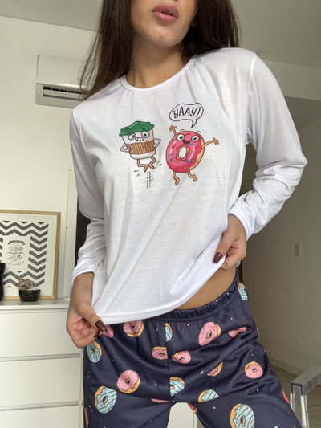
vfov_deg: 60.0
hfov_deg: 46.8
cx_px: 160
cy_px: 214
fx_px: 371
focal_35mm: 30
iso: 200
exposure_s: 1/60
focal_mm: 2.69
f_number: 1.9
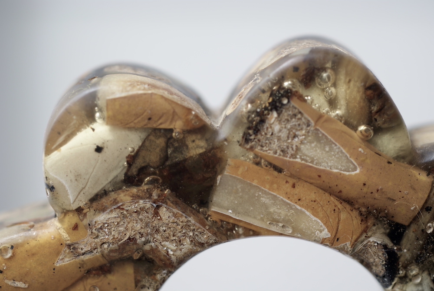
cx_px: 217
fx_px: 905
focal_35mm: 75
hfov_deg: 27.0
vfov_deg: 18.2
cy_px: 146
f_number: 3.5
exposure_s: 1/100
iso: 100
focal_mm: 50
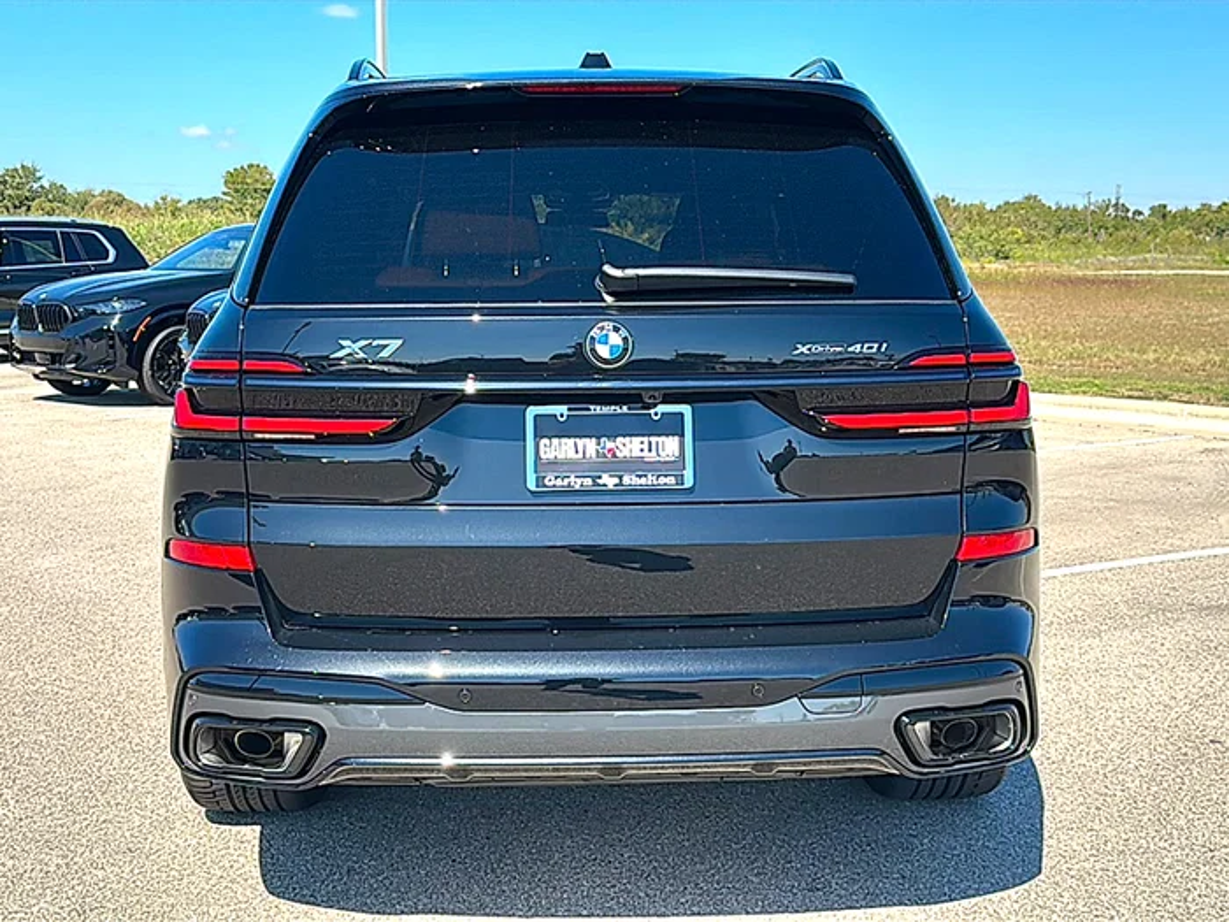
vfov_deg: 37.7
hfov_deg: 49.0
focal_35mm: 38
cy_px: 461
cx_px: 614
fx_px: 1349
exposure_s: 1/3378
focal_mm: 6.86
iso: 80
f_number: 1.78
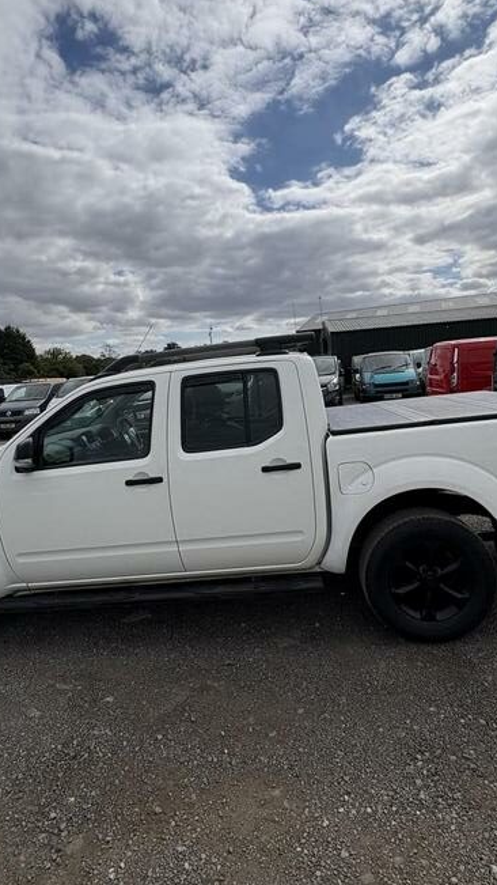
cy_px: 375
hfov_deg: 53.6
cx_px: 243
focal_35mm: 21
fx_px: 492
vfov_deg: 83.3
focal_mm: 2.22
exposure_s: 1/5263
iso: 50
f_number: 2.2
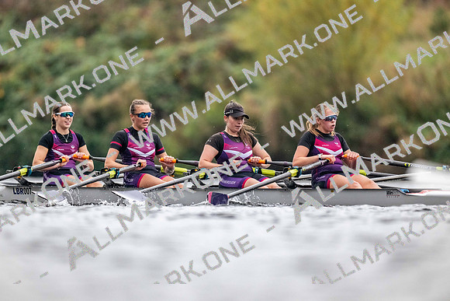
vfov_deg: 2.3
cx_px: 225
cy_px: 150
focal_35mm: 600
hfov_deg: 3.4
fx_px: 7501
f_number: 4
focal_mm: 600
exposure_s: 1/2500
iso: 3600
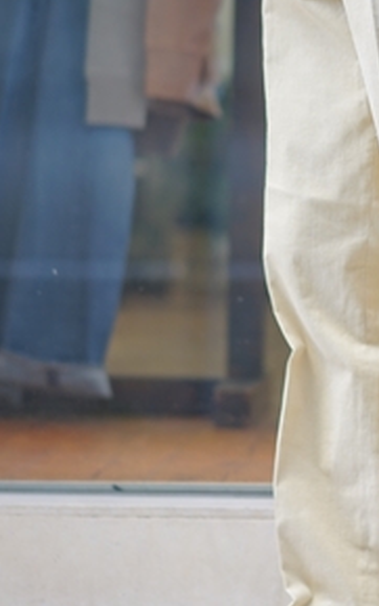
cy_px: 209
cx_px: 465
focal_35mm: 155
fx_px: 2558
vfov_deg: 13.5
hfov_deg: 8.4
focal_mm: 55
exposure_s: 1/160
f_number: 1.8
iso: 100
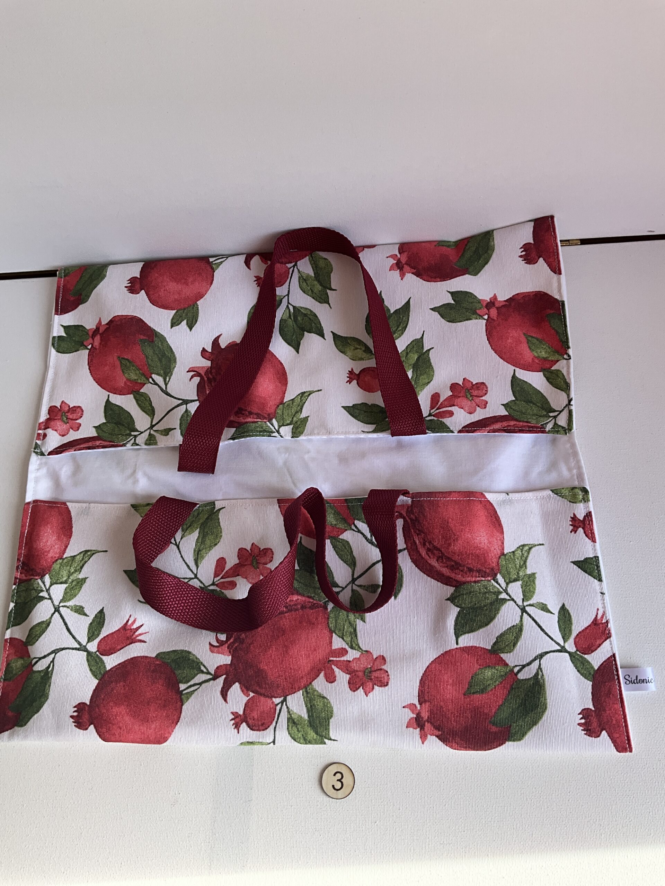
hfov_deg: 48.2
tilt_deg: -67.4
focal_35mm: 29
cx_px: 332
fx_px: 743
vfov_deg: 61.7
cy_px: 443
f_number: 1.8
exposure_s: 1/346
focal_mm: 3
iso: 25
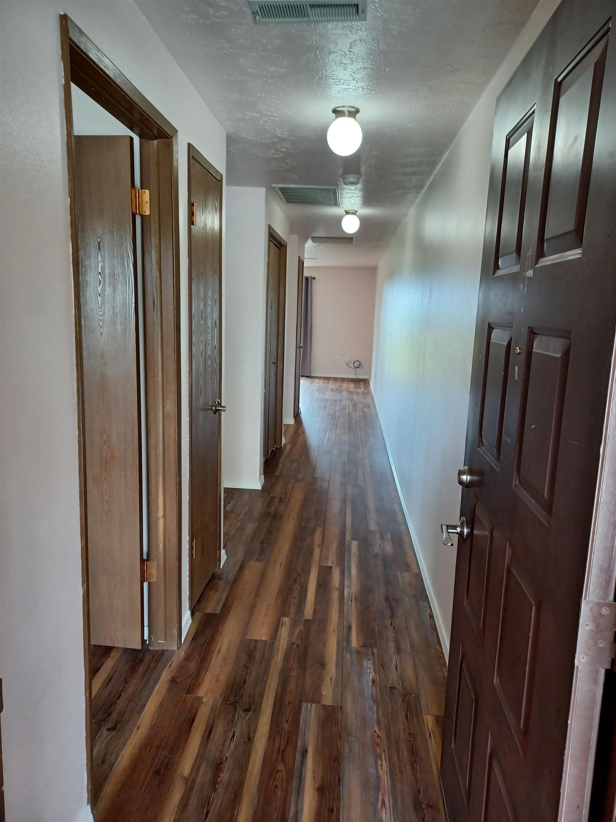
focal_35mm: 25
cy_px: 411
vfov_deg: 69.4
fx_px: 593
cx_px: 308
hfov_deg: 54.9
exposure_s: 1/49
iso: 320
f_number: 1.8
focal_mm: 4.6
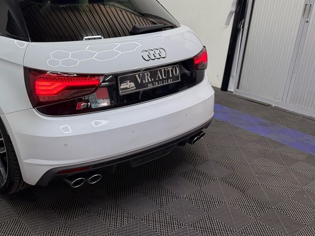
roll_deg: -1.2
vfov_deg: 36.8
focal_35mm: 39
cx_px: 66
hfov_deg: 45.6
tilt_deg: -19.9
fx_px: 355
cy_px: 99
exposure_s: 1/100
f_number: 1.78
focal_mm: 6.76
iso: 125
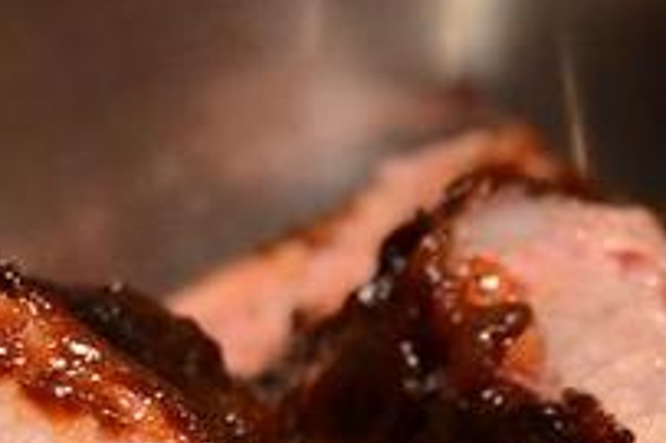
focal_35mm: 332
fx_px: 6137
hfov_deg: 6.1
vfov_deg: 4.1
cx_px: 1214
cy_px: 945
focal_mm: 50
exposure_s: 1/50
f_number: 4
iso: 2000
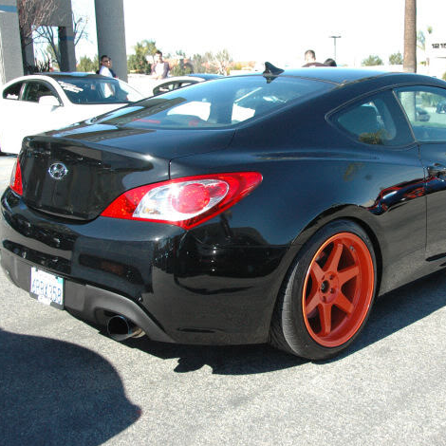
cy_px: 220
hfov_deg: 38.8
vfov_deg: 39.2
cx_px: 287
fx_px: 627
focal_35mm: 43
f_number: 4
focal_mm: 22
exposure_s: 1/1600
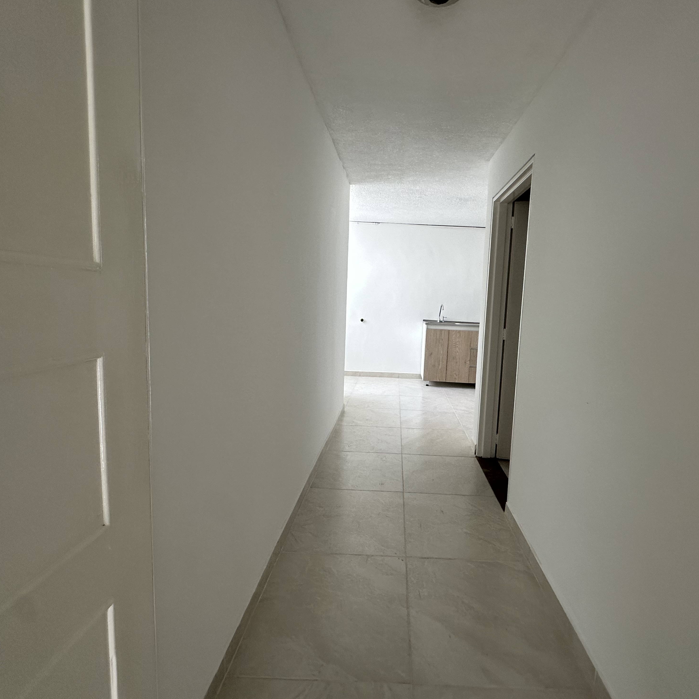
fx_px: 388
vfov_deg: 84.0
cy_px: 342
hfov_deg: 83.6
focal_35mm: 17
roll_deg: -3.2
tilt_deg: -3.9
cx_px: 393
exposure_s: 1/99
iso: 100
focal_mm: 2.22
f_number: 2.2
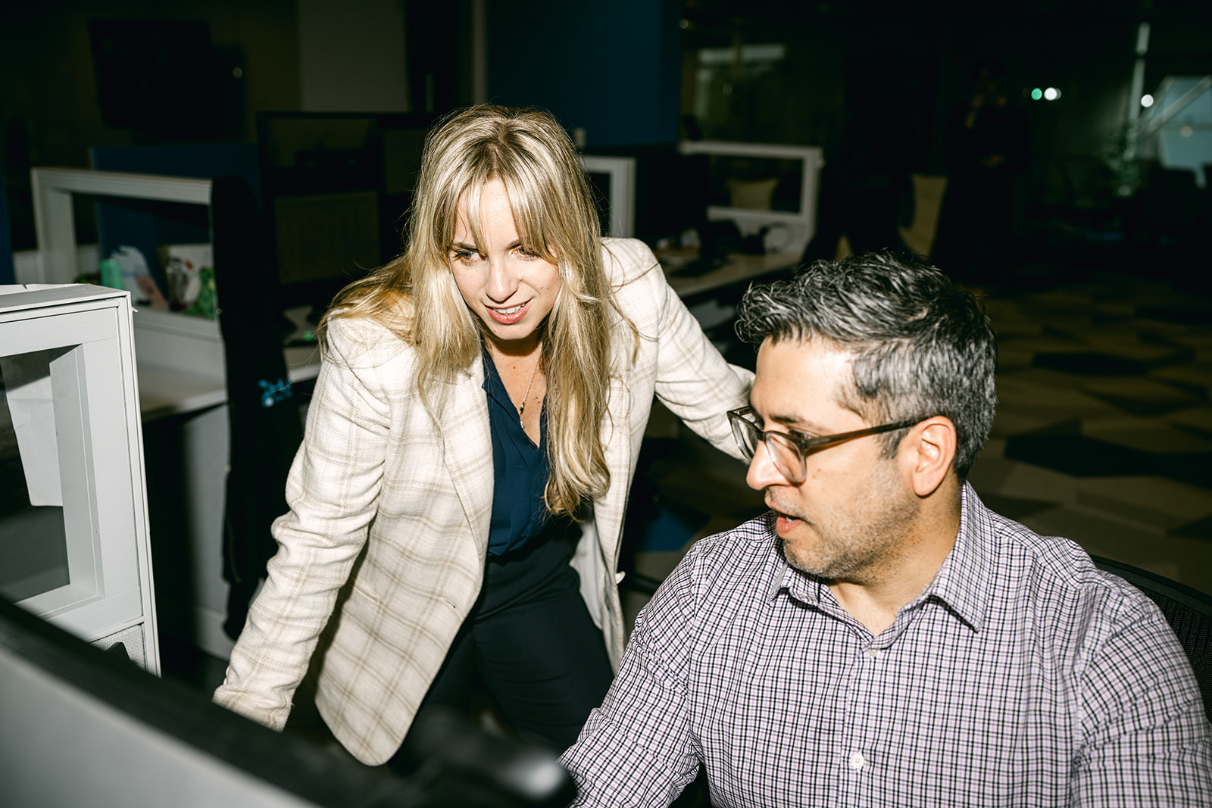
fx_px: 1178
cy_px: 404
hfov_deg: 54.4
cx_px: 606
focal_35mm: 35
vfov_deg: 37.9
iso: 64
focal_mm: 35
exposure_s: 1/125
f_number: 3.2
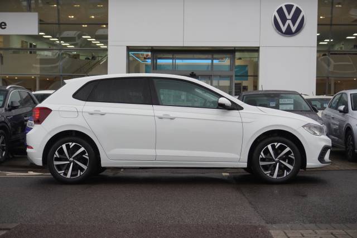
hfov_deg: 38.9
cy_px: 119
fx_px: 505
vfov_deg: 26.5
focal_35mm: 51
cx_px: 178
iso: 640
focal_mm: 34
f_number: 5
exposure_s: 1/160
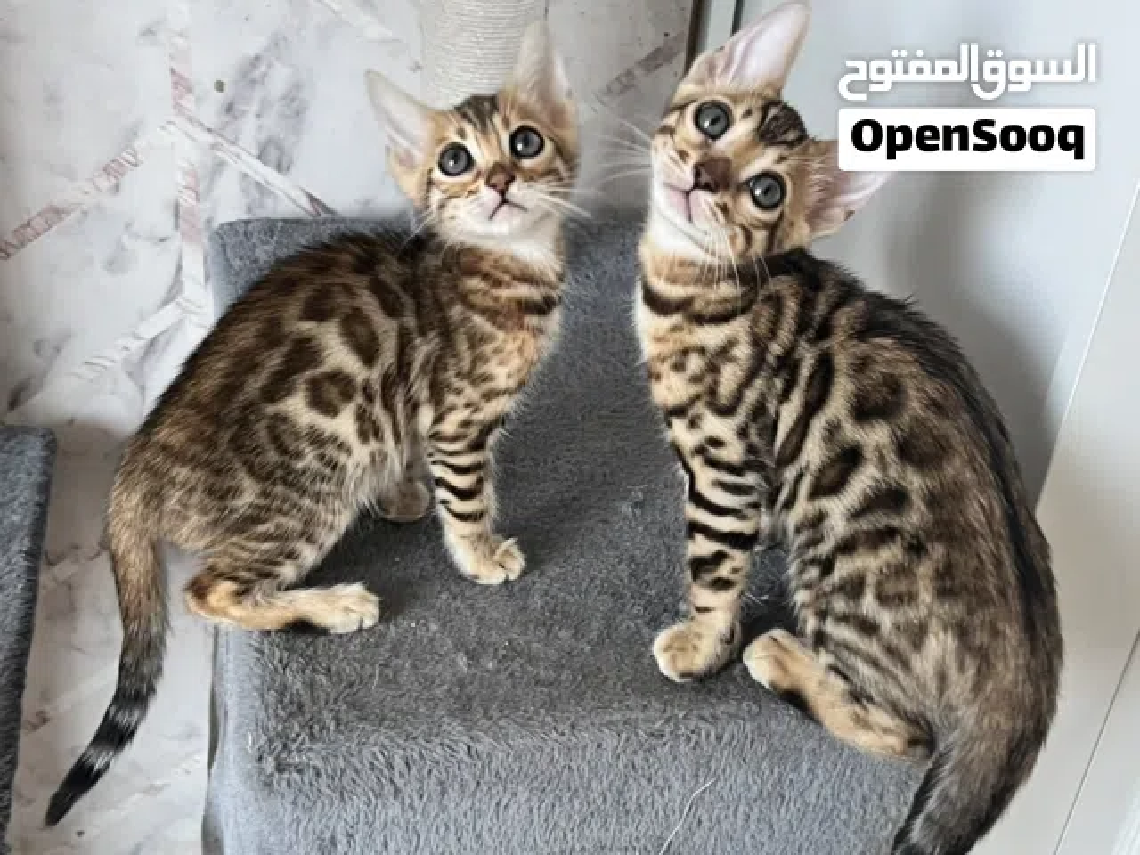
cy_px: 428
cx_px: 570
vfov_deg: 53.1
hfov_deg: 67.3
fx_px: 856
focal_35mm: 26
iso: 125
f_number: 1.5
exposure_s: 1/67
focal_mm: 5.7
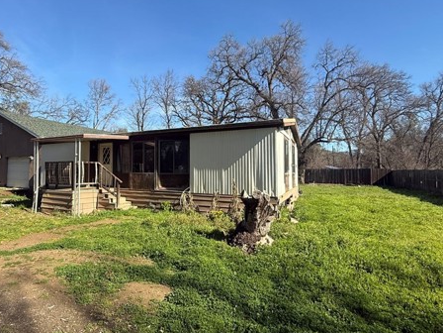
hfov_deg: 81.3
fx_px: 256
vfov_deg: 66.0
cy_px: 162
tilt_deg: +4.6
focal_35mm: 20
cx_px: 191
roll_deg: +1.2
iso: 50
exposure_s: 1/1125
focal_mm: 2.22
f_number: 2.2
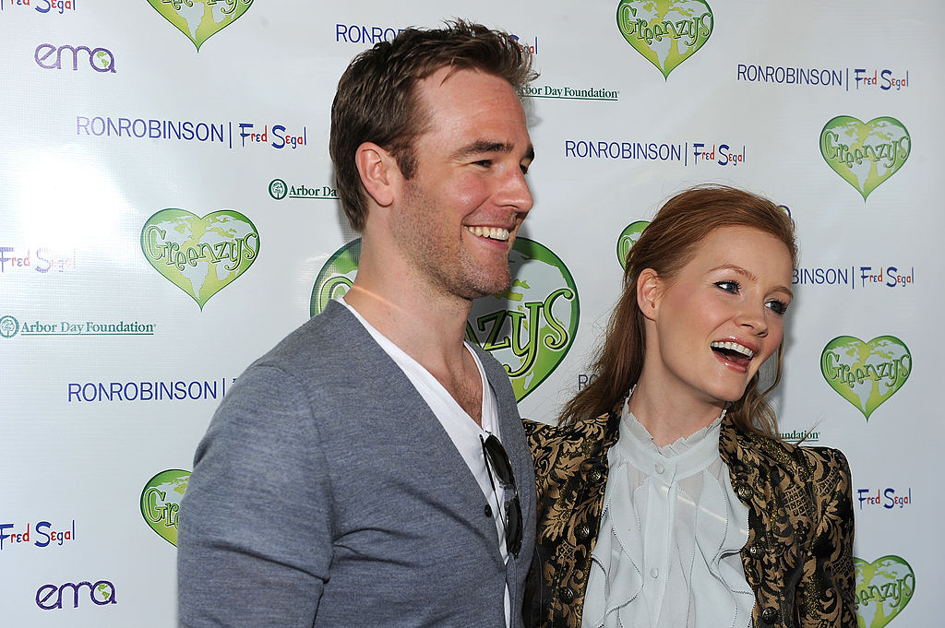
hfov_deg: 36.3
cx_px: 472
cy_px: 314
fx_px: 1443
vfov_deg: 24.6
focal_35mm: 55
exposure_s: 1/125
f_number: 6.3
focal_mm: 55
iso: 250
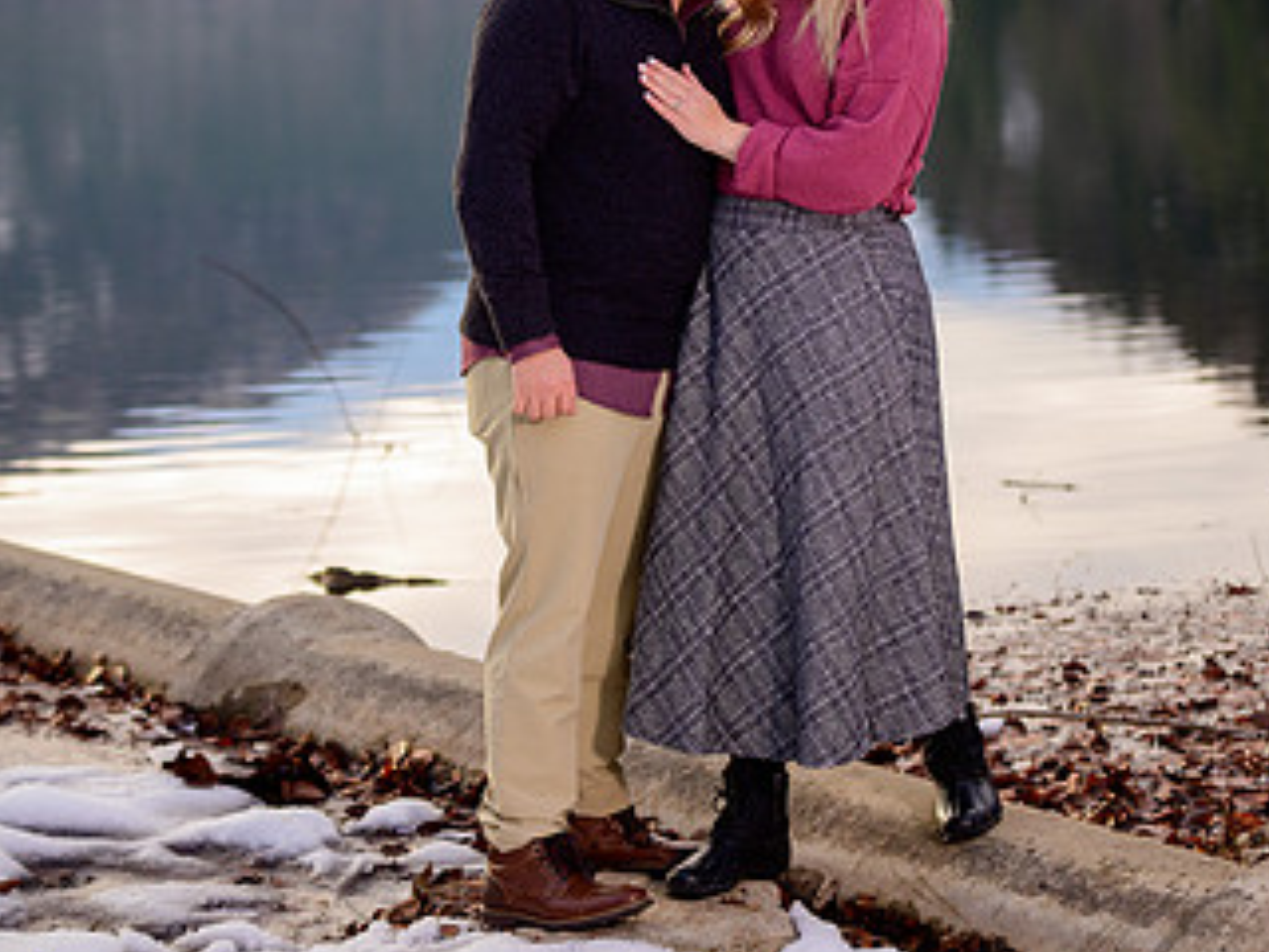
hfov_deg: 16.1
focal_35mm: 122
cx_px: 829
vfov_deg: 12.1
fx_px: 4472
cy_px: 254
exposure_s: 1/500
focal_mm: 70
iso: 250
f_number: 2.8
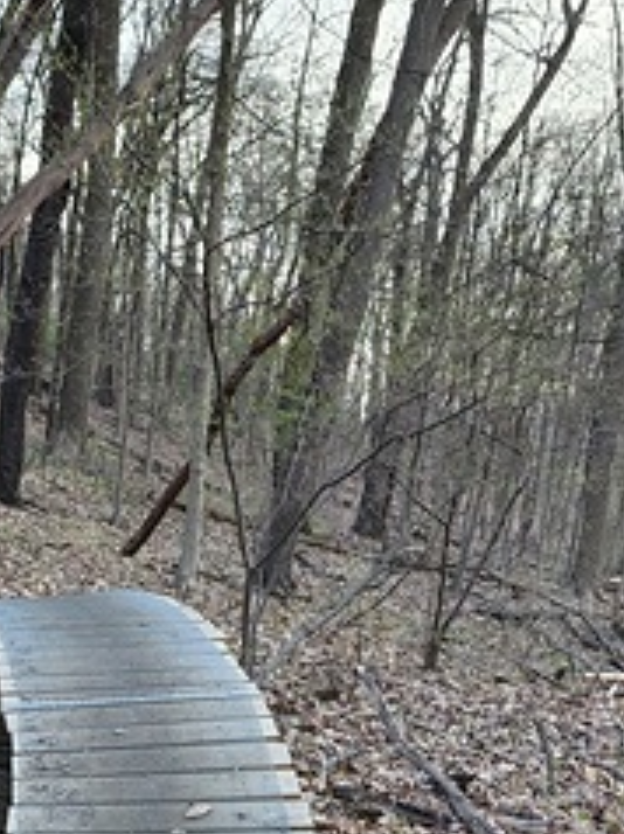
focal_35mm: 58
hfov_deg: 25.0
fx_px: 1397
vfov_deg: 29.3
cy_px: 967
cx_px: 182
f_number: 1.8
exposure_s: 1/182
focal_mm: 6.4
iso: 200
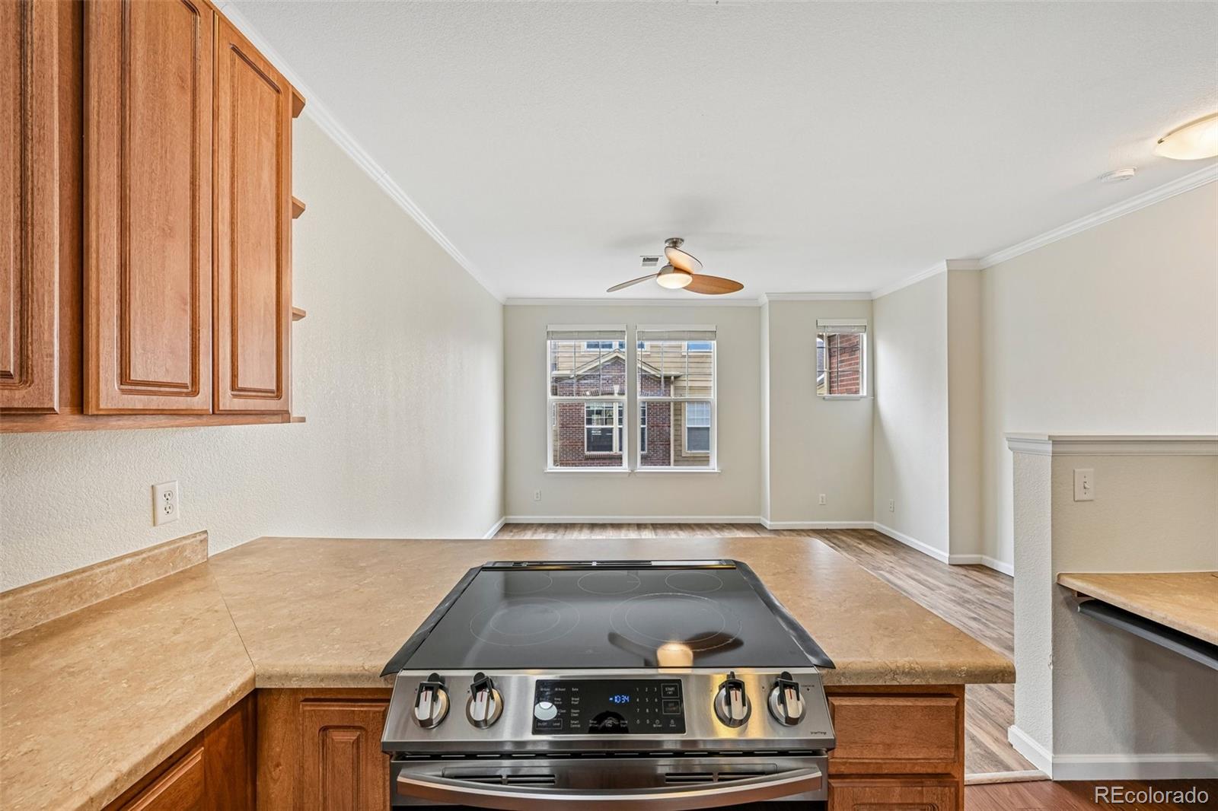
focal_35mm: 14
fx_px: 474
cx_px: 609
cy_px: 406
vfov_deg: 81.2
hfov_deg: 104.3
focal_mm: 14
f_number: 10
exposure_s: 1/15
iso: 180
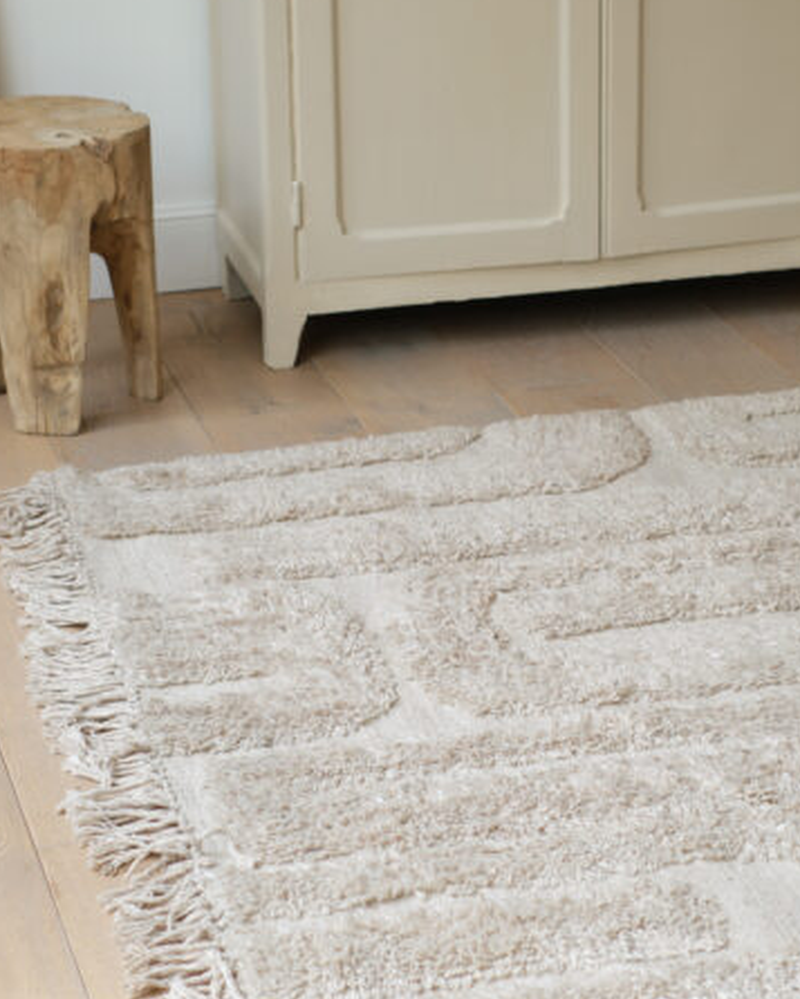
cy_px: 473
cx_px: 446
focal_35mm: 106
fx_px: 3136
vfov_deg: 18.1
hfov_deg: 14.5
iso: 125
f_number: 4
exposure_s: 1/2400
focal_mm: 37.6
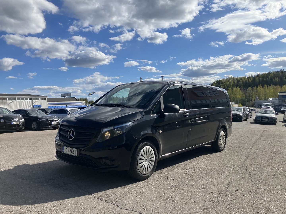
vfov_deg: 49.7
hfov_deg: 63.4
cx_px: 143
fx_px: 231
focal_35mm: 28
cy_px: 107
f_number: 1.8
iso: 32
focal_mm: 3.99
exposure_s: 1/3040
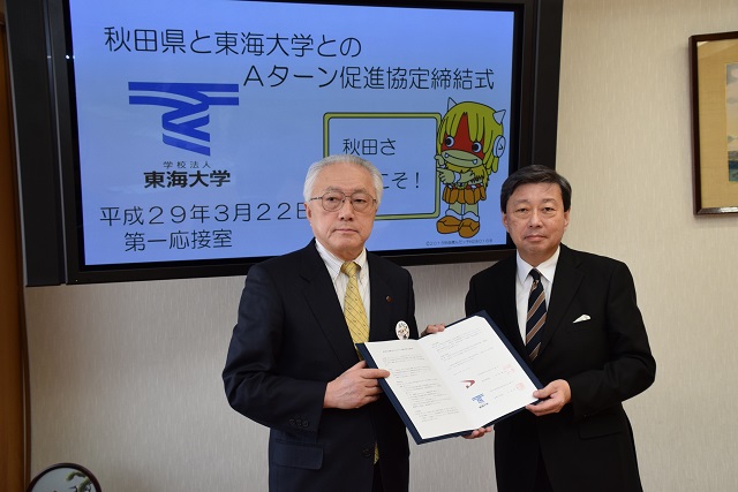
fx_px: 861
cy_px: 246
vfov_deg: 31.9
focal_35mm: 42
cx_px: 369
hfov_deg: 46.4
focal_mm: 28
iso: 800
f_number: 5.6
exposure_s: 1/125
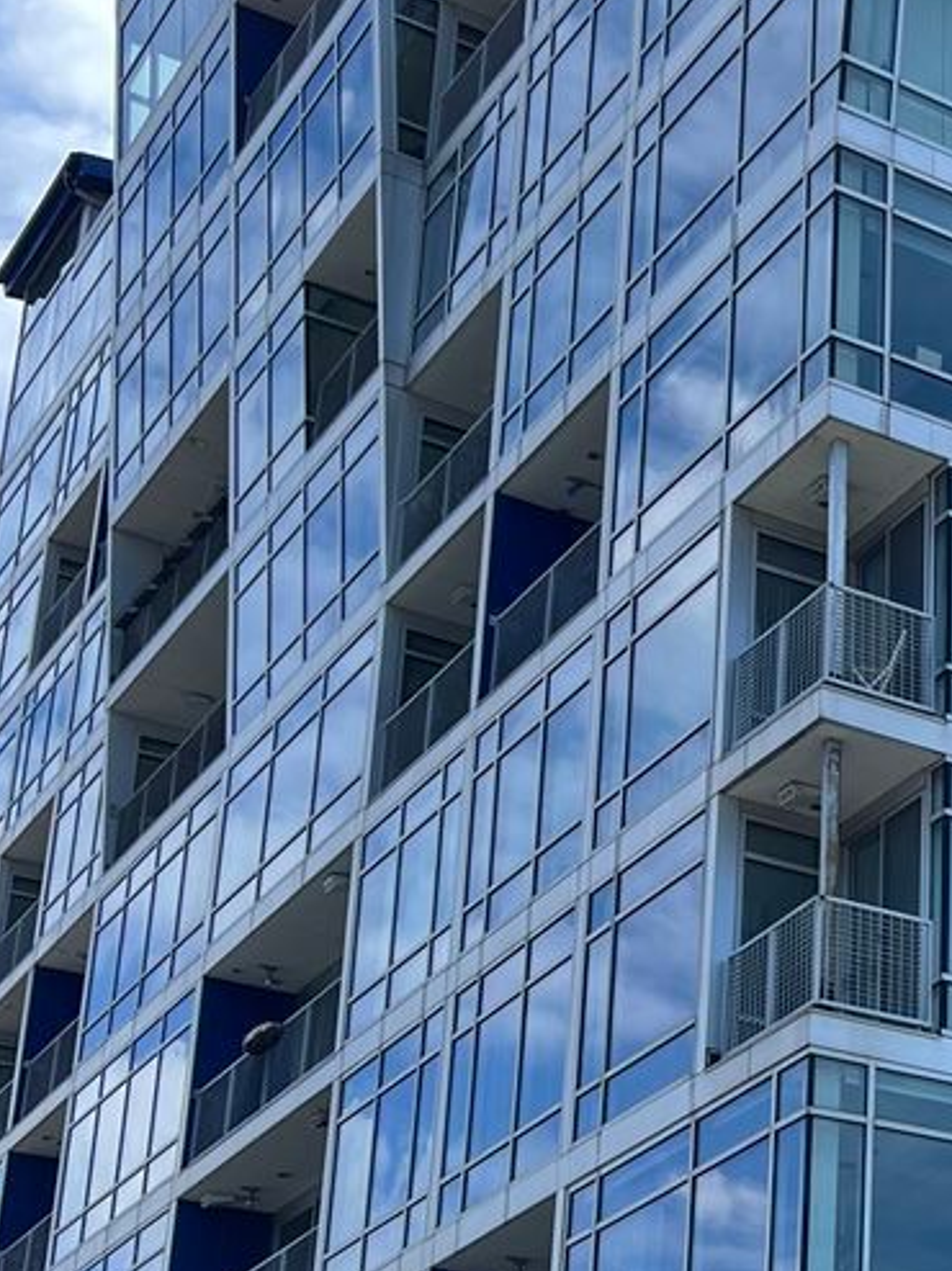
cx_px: 1298
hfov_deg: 17.3
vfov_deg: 24.5
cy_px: 952
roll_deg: +2.3
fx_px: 2899
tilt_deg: +22.9
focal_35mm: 79
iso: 50
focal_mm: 5.7
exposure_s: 1/1412
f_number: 1.5
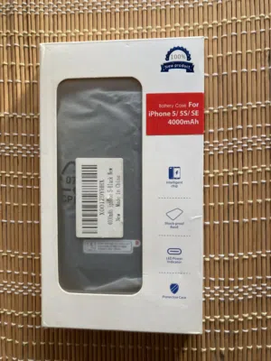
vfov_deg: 63.4
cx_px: 136
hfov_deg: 49.7
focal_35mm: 28
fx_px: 292
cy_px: 180
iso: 80
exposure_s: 1/103
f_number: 1.8
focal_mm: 3.99
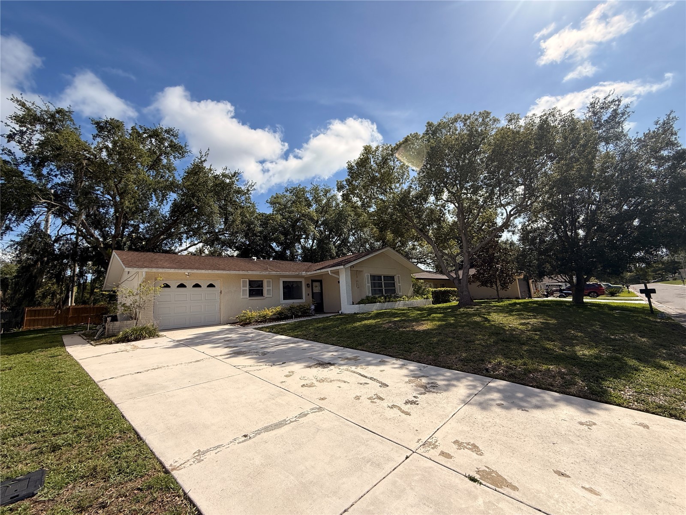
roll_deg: +4.7
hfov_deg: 102.1
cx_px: 343
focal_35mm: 14
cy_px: 258
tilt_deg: +9.8
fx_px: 277
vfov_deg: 85.7
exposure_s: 1/2976
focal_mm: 2.22
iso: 64
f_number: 2.2
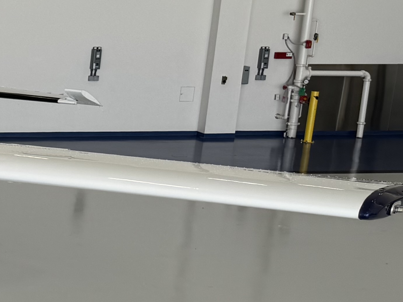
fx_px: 1153
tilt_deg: -13.6
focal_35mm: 99
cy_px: 212
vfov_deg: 14.9
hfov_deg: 16.4
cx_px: -342
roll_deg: -1.6
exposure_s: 1/792
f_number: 1.78
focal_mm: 6.76
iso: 80
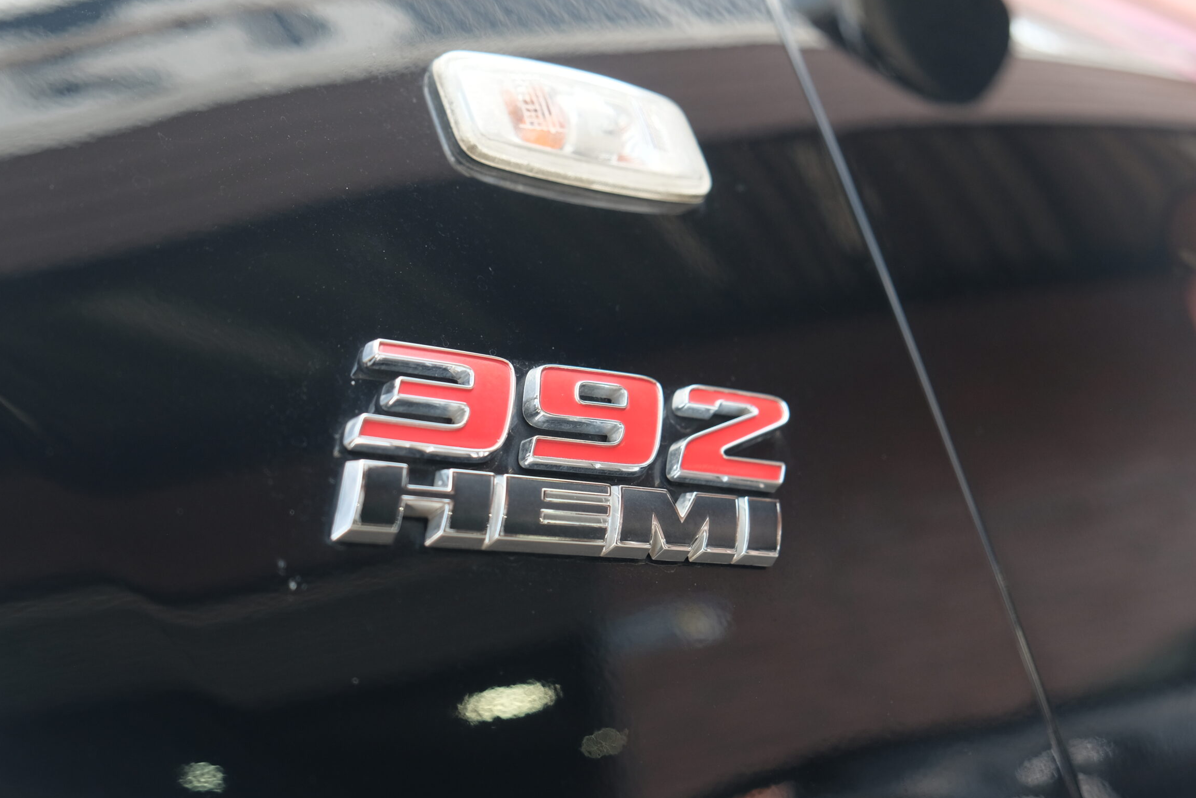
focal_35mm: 52
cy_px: 431
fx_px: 1728
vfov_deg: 26.0
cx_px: 576
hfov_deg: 38.2
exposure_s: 1/150
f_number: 4
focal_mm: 31.5
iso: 400
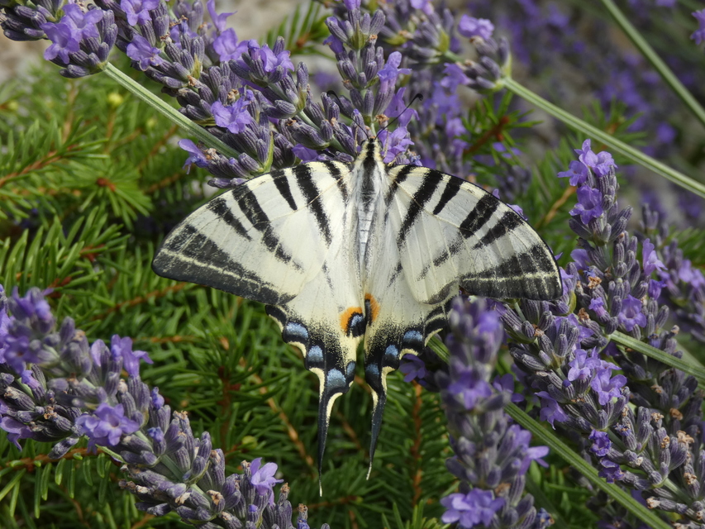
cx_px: 352
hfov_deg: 21.8
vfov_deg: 16.4
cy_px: 264
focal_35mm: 90
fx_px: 1833
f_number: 4.7
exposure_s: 1/80
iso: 80
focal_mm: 16
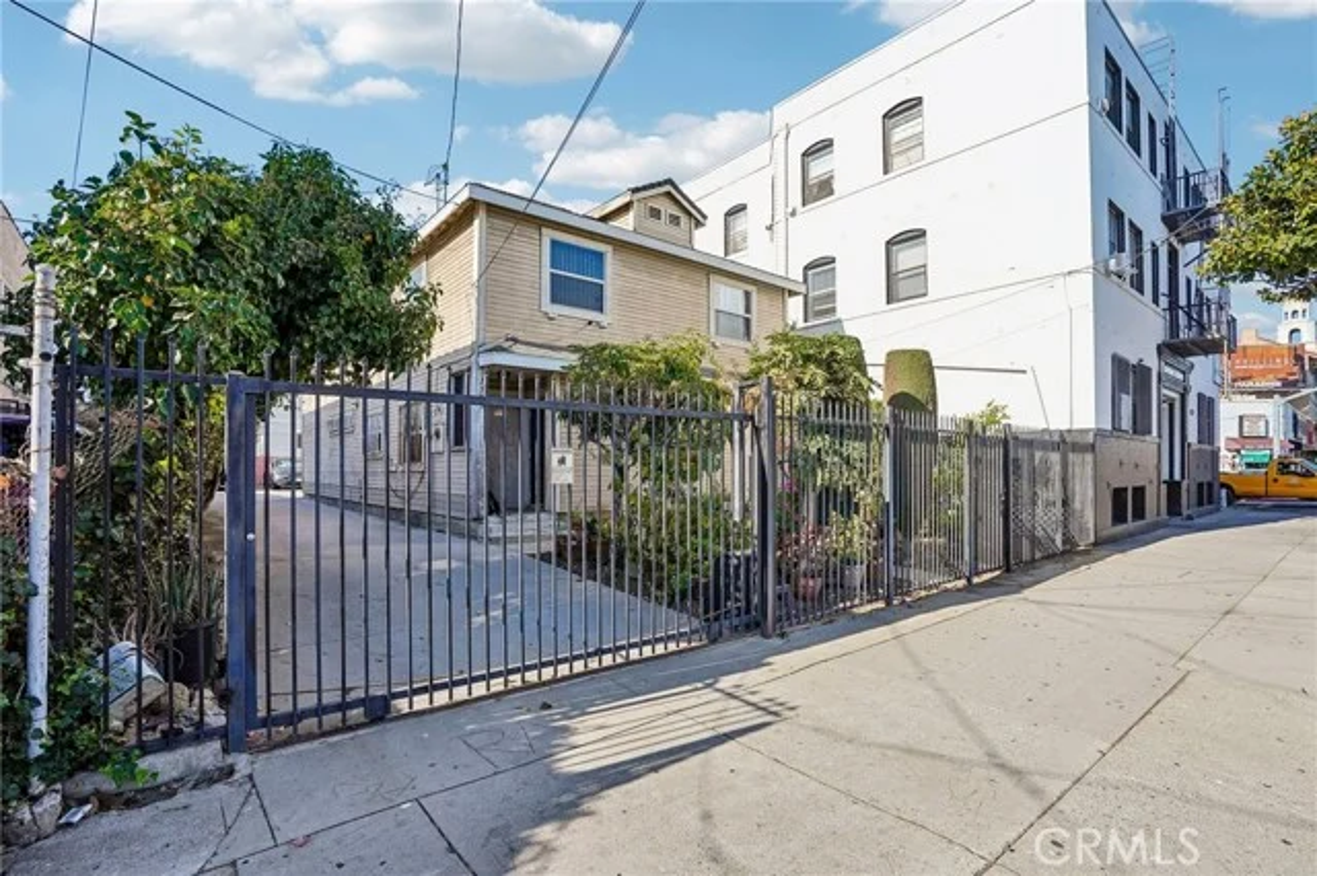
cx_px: 658
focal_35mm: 16
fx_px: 585
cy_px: 438
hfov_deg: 96.8
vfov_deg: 73.7
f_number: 8
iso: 400
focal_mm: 16
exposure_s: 1/500
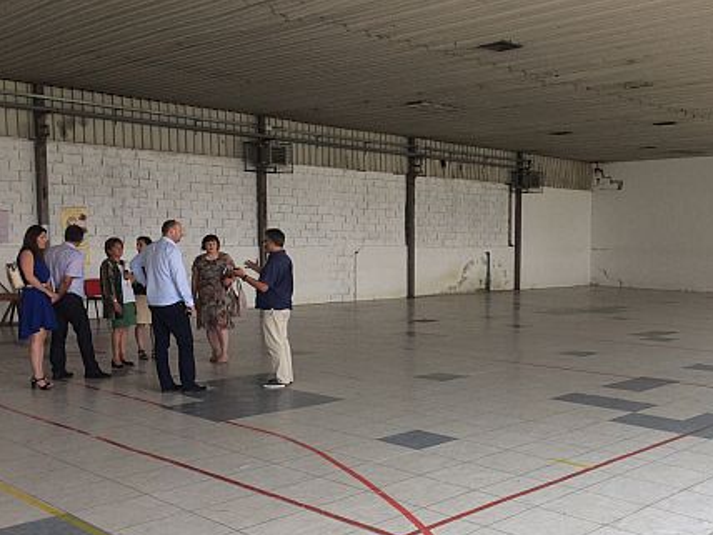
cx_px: 451
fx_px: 824
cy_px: 331
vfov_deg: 35.8
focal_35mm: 40
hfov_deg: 46.3
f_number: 2.2
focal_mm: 4.15
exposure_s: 1/100
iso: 64
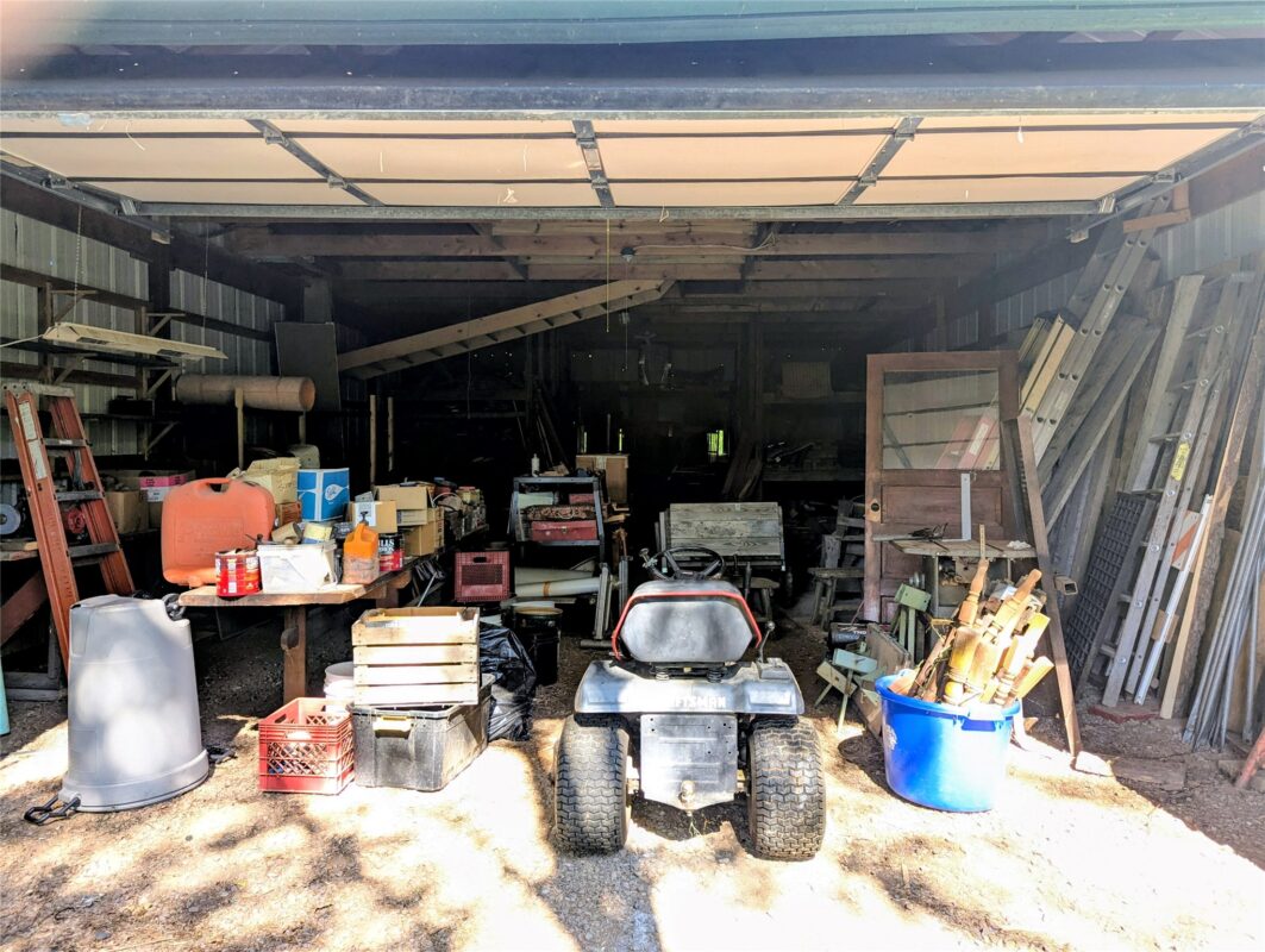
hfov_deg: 71.5
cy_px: 476
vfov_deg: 56.9
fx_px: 878
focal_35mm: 24
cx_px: 632
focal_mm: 6.81
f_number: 1.85
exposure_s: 1/117
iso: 94
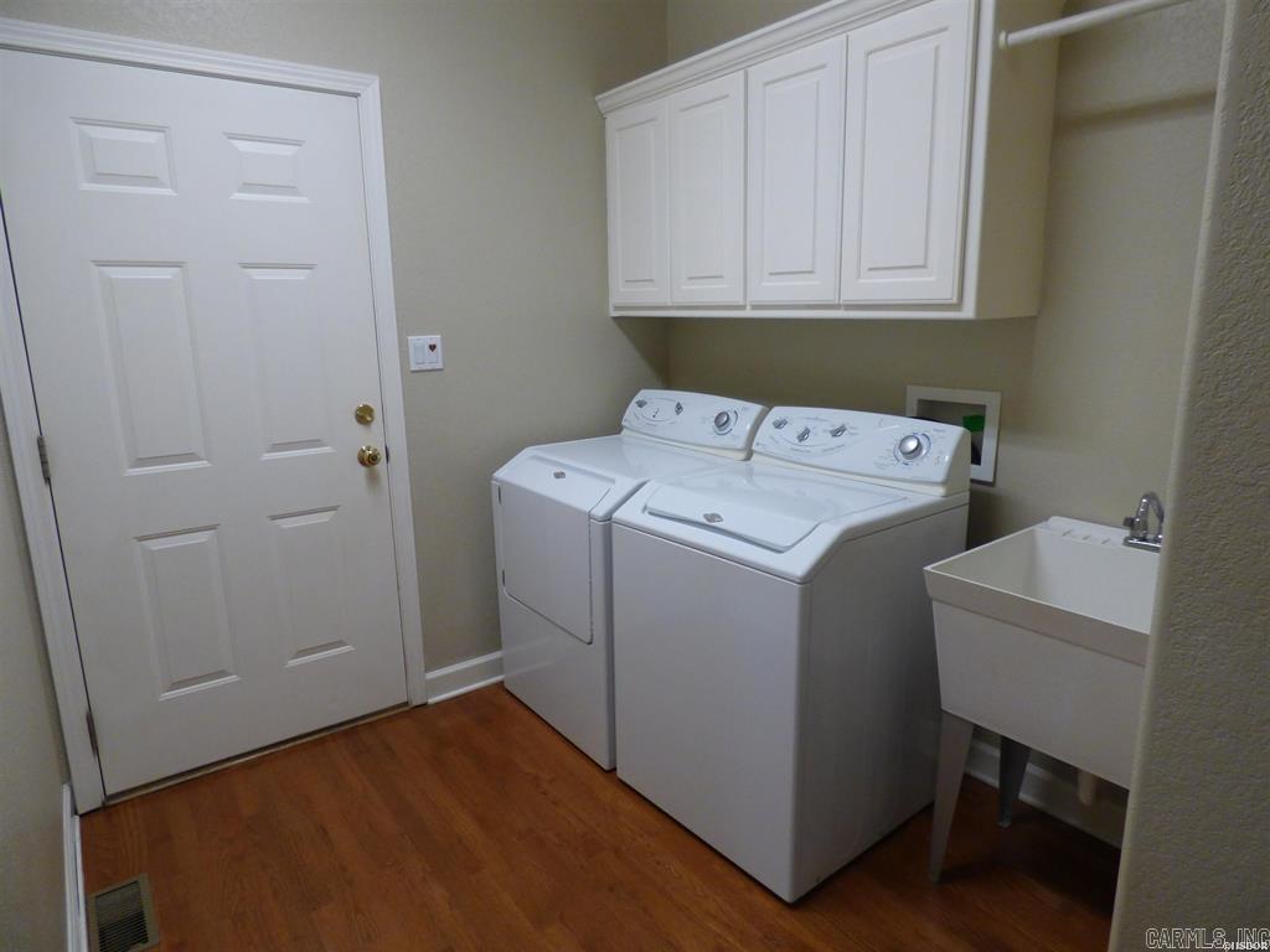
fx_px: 734
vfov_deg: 66.0
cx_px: 635
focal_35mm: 20
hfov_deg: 81.7
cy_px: 476
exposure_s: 1/60
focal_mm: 3.58
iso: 320
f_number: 2.8
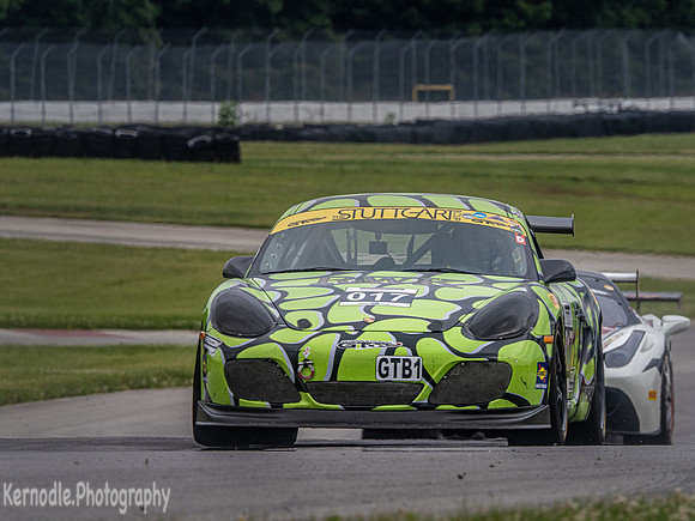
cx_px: 348
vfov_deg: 1.8
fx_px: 16885
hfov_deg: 2.4
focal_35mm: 841
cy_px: 260
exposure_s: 1/320
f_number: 11
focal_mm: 420
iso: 320
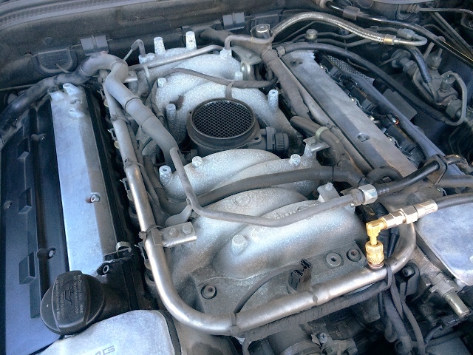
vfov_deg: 46.8
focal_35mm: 30
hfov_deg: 60.0
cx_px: 236
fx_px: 410
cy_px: 178
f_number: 2.2
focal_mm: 4.12
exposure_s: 1/30
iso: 64
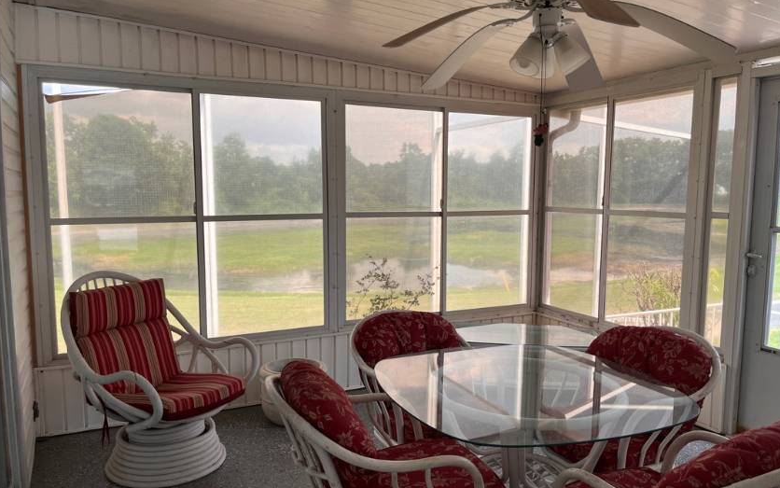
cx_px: 391
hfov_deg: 66.5
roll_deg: +0.4
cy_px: 249
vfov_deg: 44.6
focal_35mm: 28
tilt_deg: -5.8
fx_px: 595
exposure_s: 1/183
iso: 40
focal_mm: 5.1
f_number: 1.6
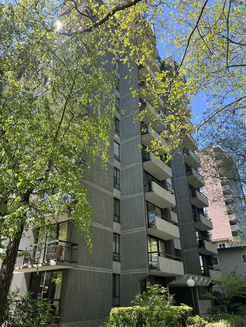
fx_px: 246
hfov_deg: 53.1
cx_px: 123
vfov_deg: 67.3
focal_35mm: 26
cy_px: 164
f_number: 1.5
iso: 50
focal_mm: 5.7
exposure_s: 1/873
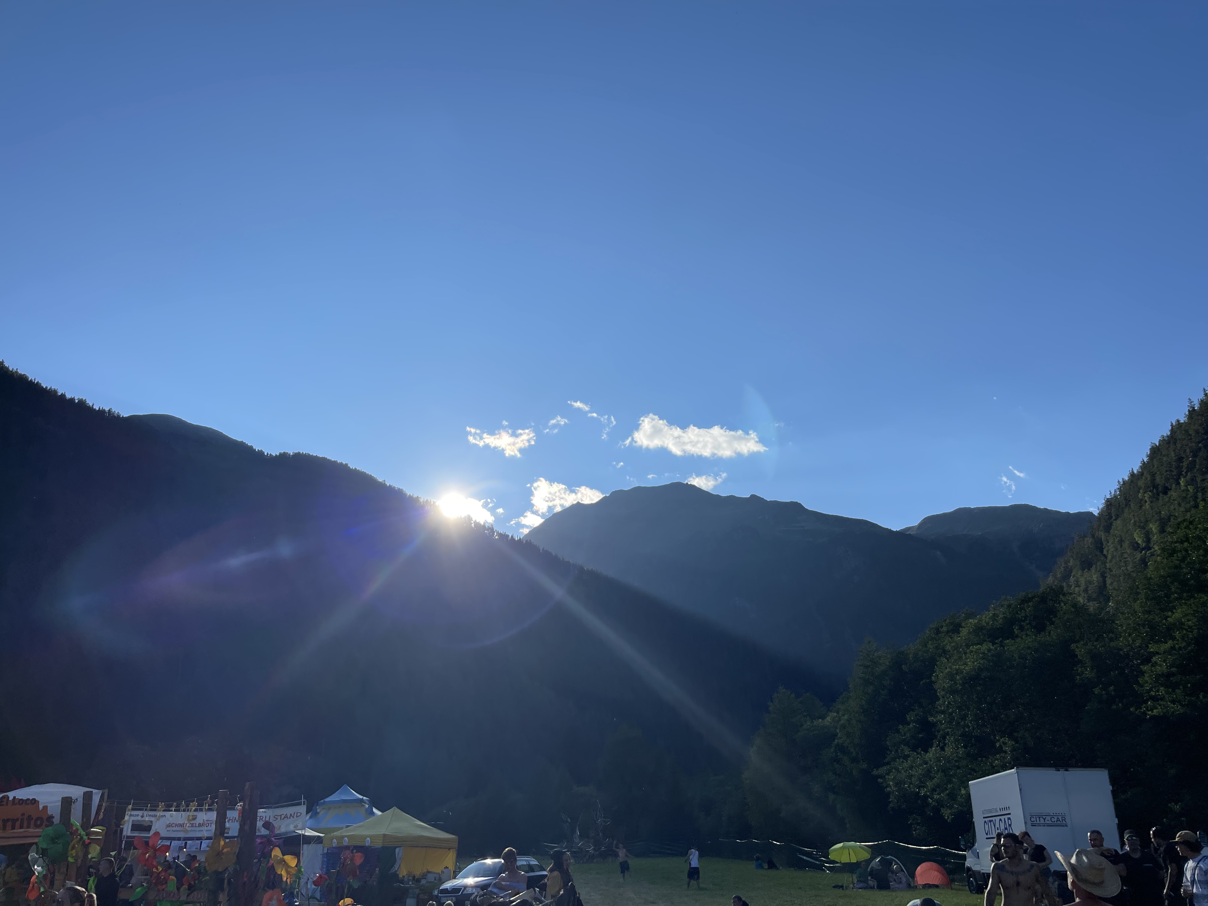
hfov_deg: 67.3
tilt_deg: +21.5
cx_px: 604
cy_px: 453
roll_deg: +2.7
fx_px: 907
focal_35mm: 26
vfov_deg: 53.1
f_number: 1.6
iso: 32
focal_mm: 5.1
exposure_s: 1/5128
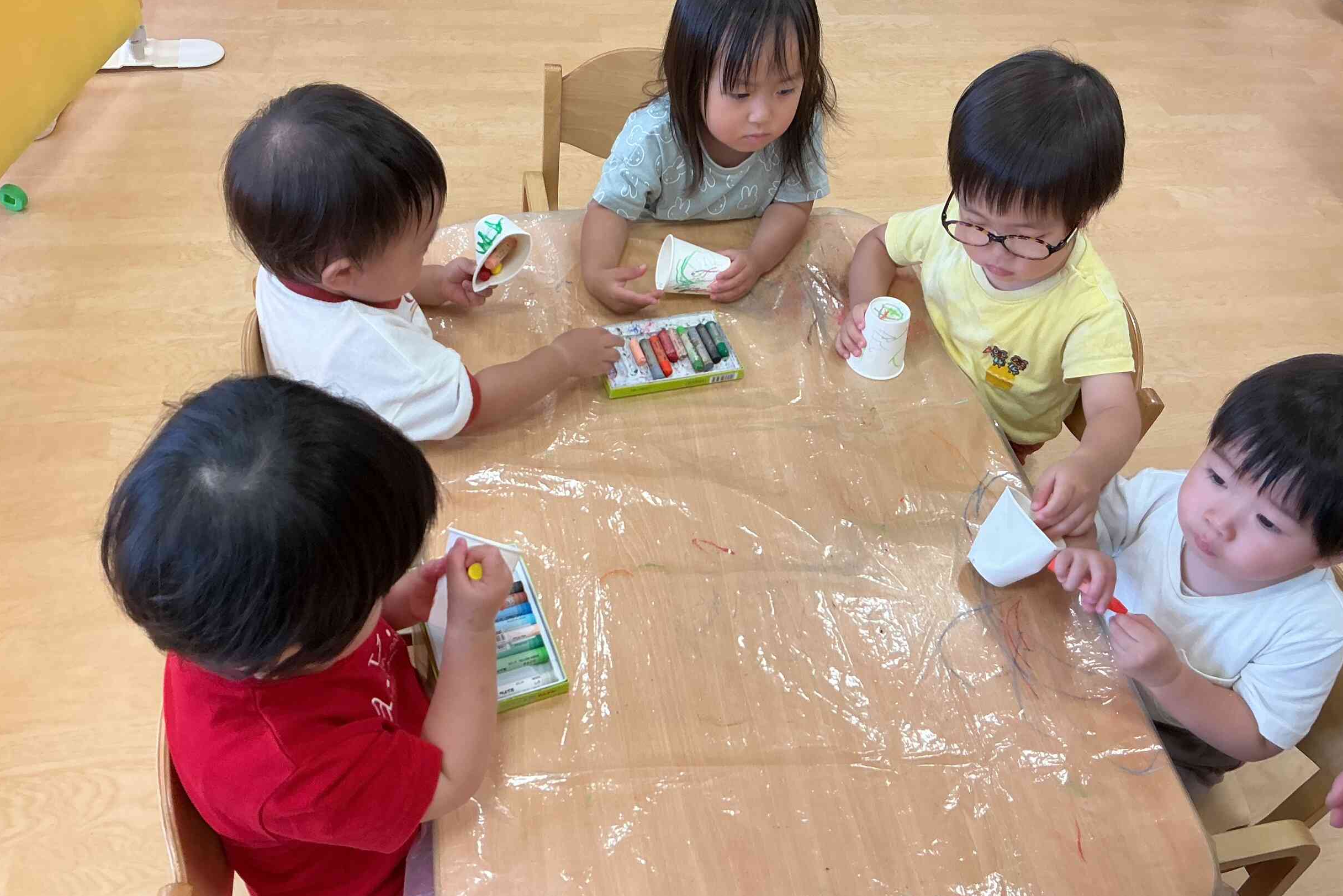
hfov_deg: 60.3
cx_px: 687
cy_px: 392
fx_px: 1157
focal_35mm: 31
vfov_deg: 42.3
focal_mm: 3
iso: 64
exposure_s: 1/120
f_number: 1.8
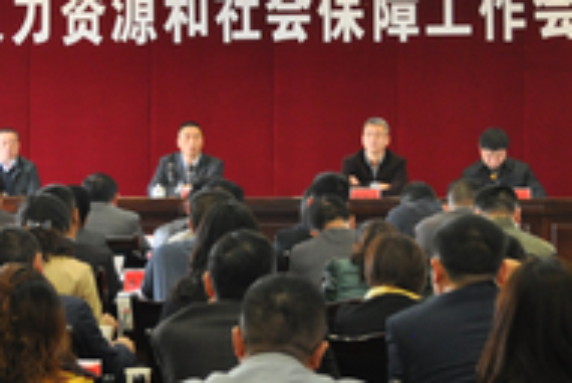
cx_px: 138
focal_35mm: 126
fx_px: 2003
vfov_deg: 10.9
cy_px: 78
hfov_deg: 16.2
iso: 800
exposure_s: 1/30
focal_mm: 32
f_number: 4.8
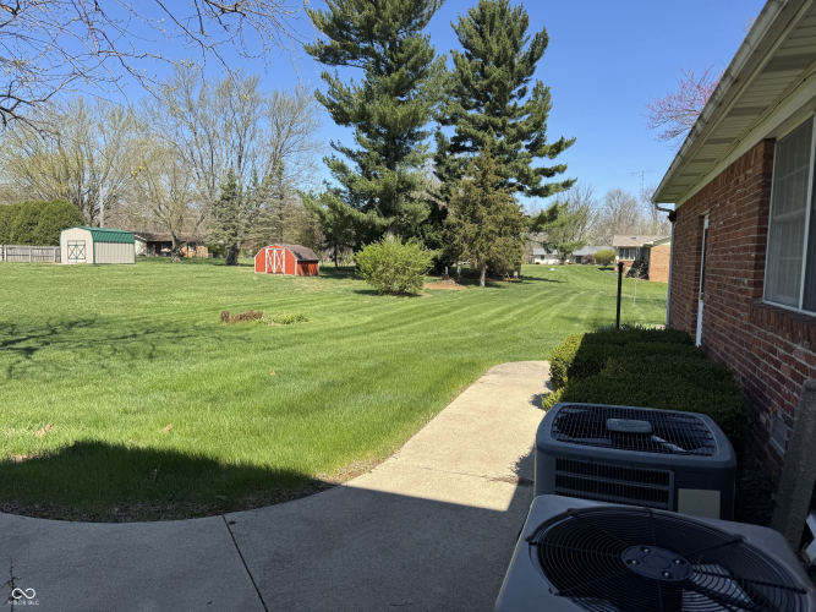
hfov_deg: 71.6
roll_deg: +0.0
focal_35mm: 24
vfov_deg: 56.8
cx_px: 408
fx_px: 566
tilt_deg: -6.0
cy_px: 306
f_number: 1.78
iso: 80
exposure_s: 1/3096
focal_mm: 6.76
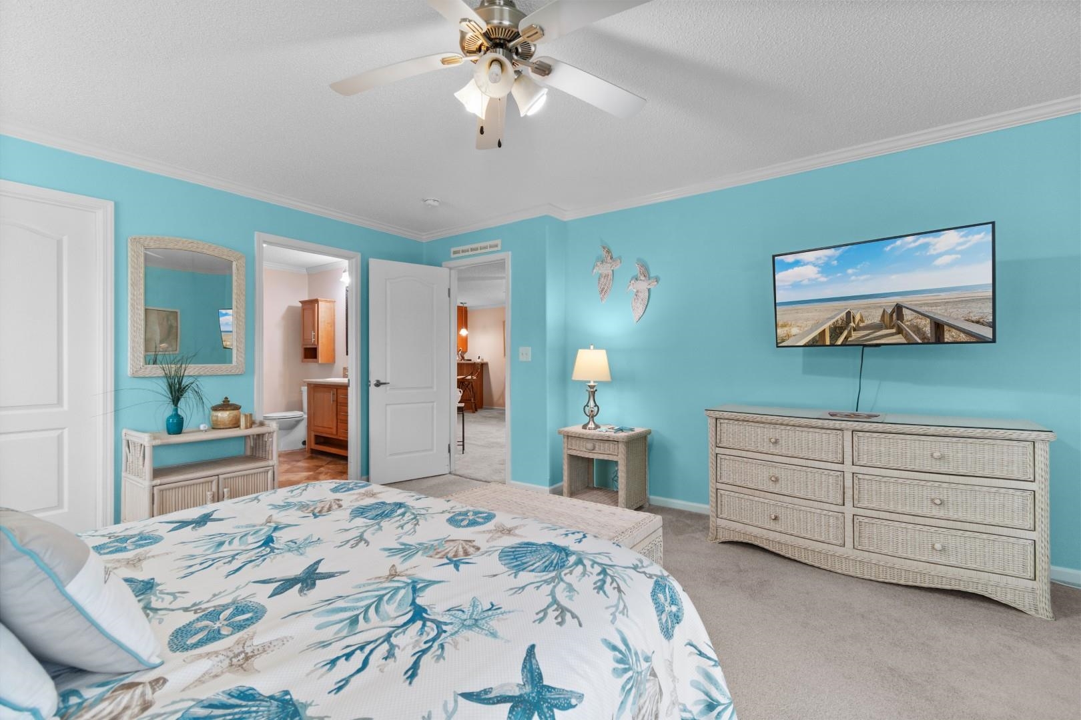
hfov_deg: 100.4
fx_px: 450
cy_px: 360
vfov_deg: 77.3
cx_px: 540
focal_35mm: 15
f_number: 4.5
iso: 100
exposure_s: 1/20
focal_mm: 10
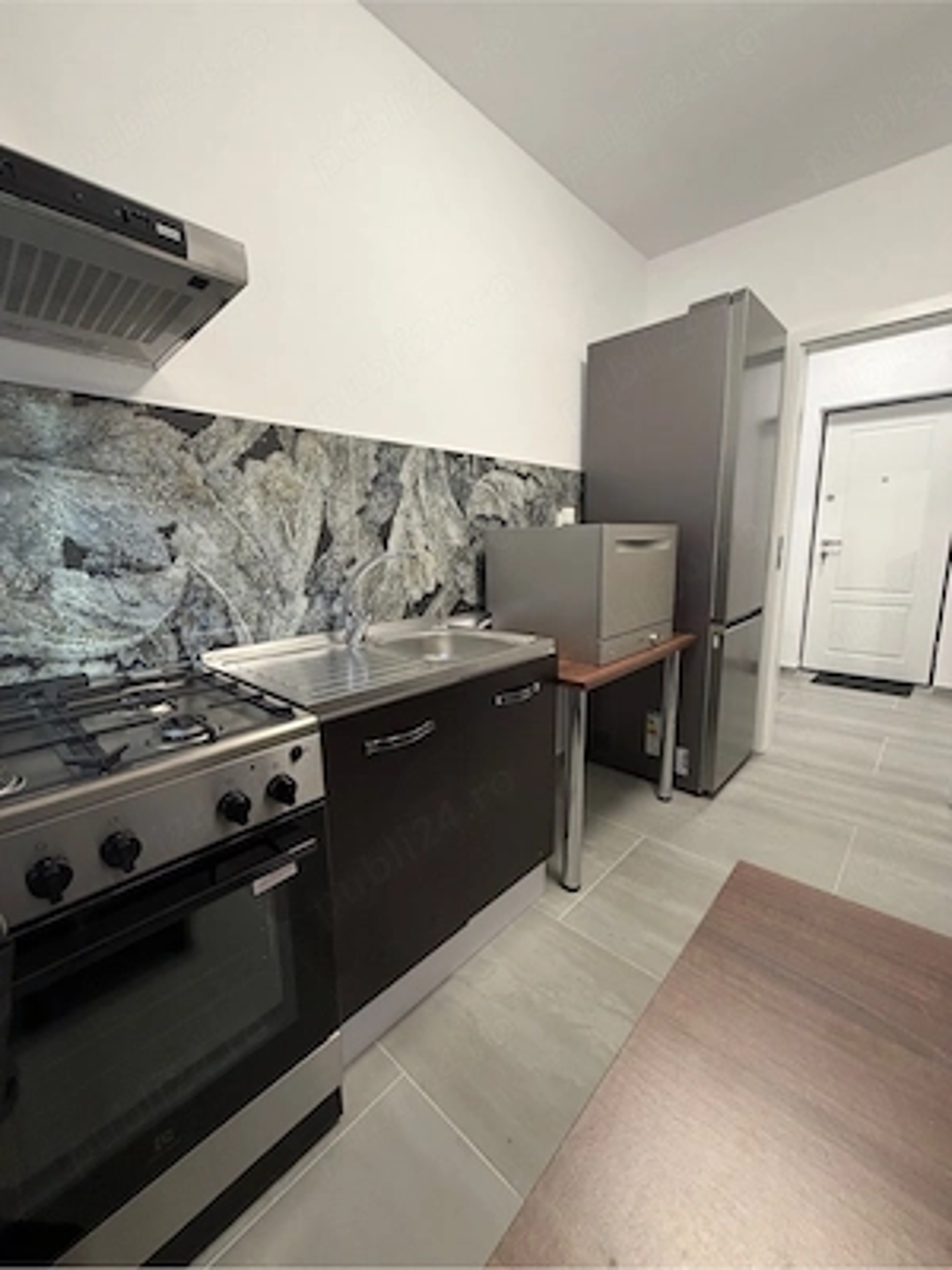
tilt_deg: -10.4
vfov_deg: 102.1
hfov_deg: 85.7
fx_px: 513
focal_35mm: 14
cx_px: 476
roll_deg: +1.0
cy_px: 635
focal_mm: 2.22
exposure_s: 1/80
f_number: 2.2
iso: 320
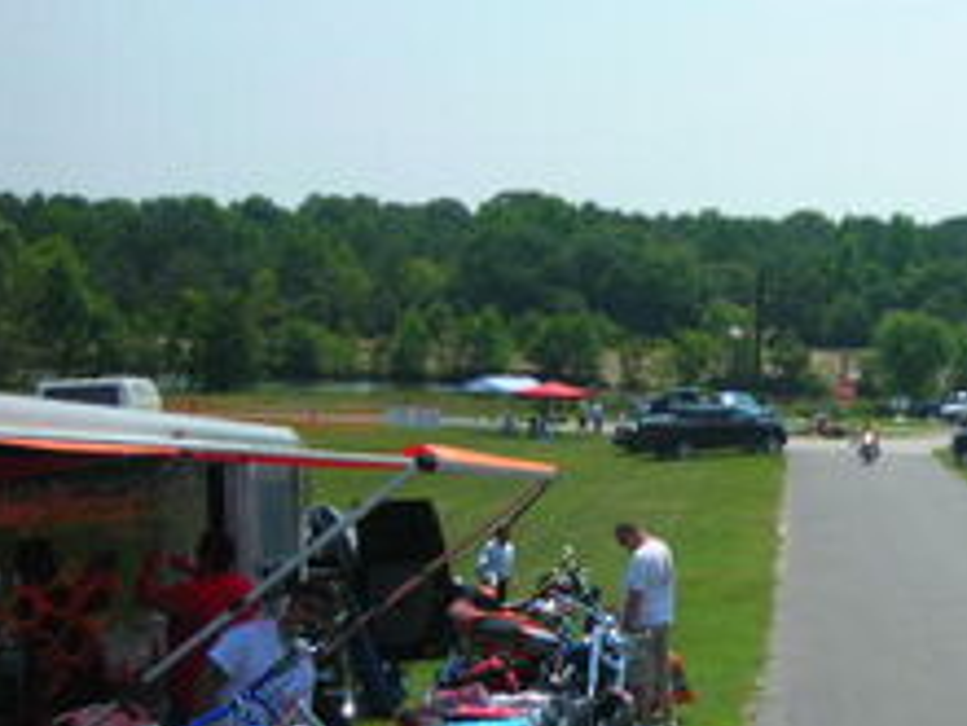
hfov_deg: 19.3
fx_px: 2794
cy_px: 541
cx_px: 862
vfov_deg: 14.7
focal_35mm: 100
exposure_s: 1/158
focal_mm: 9.1
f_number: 7.3
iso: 50
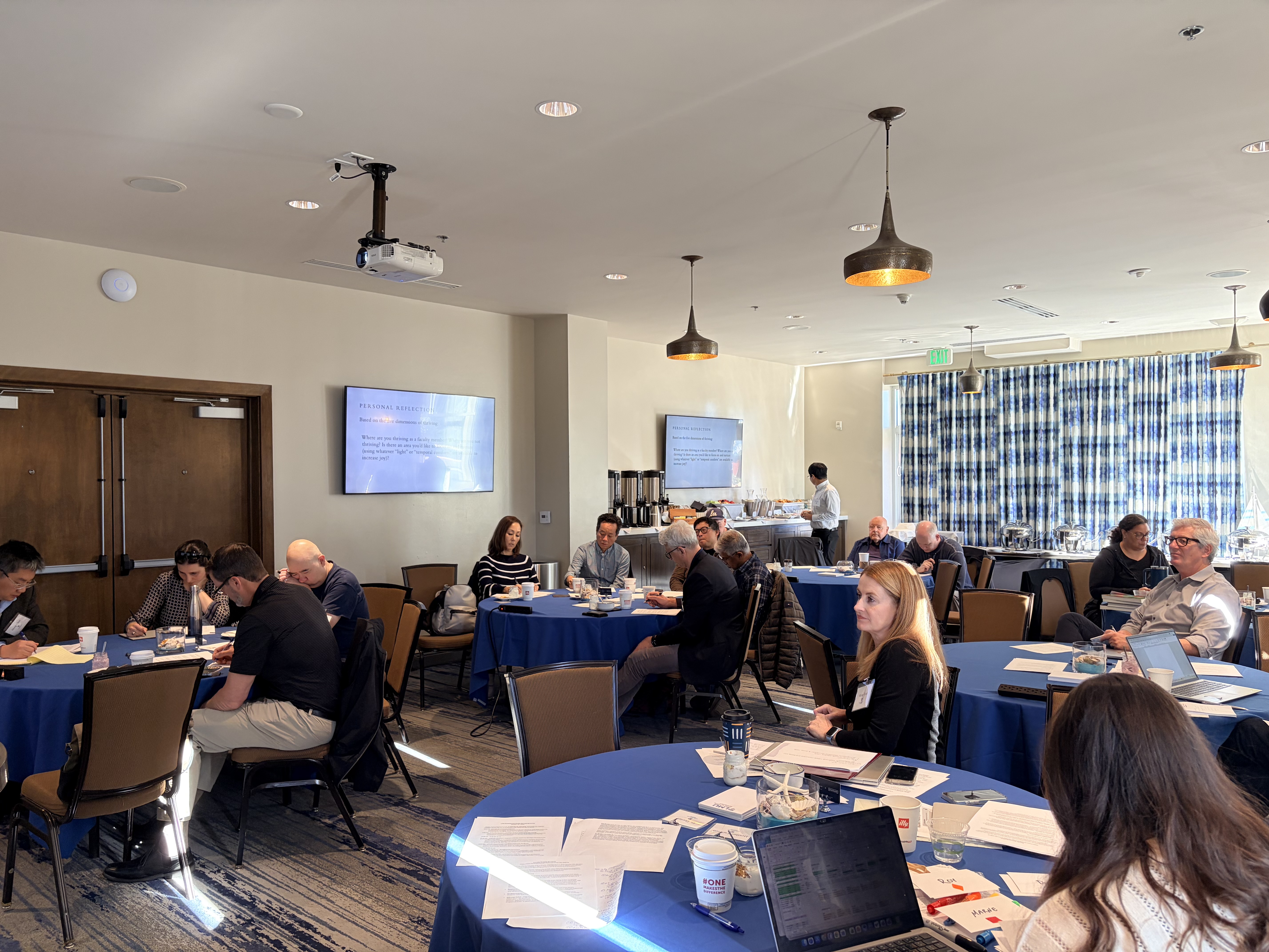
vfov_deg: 53.1
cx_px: 634
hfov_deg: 67.3
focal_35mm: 26
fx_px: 953
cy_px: 476
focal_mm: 5.96
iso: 80
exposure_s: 1/60
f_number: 1.6
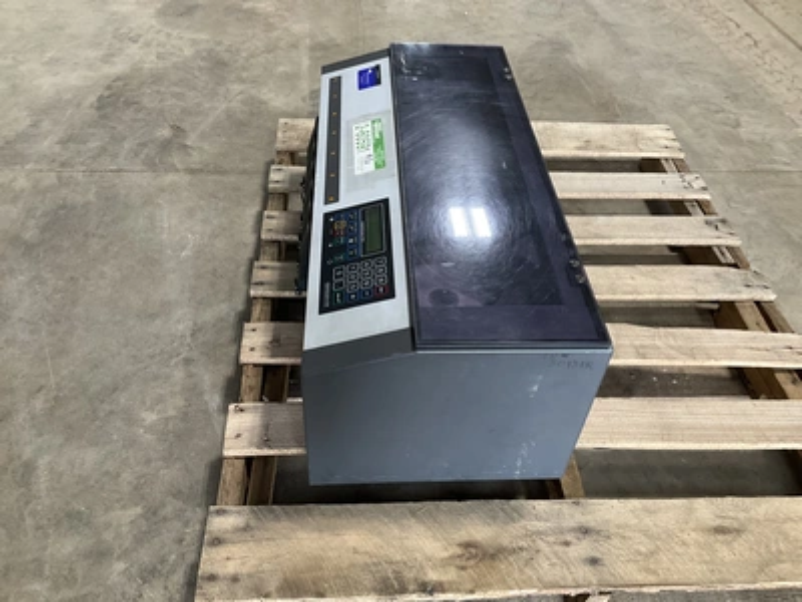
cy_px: 301
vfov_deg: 48.2
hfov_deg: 61.7
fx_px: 672
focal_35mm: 29
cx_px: 401
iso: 125
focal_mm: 3
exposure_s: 1/60
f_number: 1.8
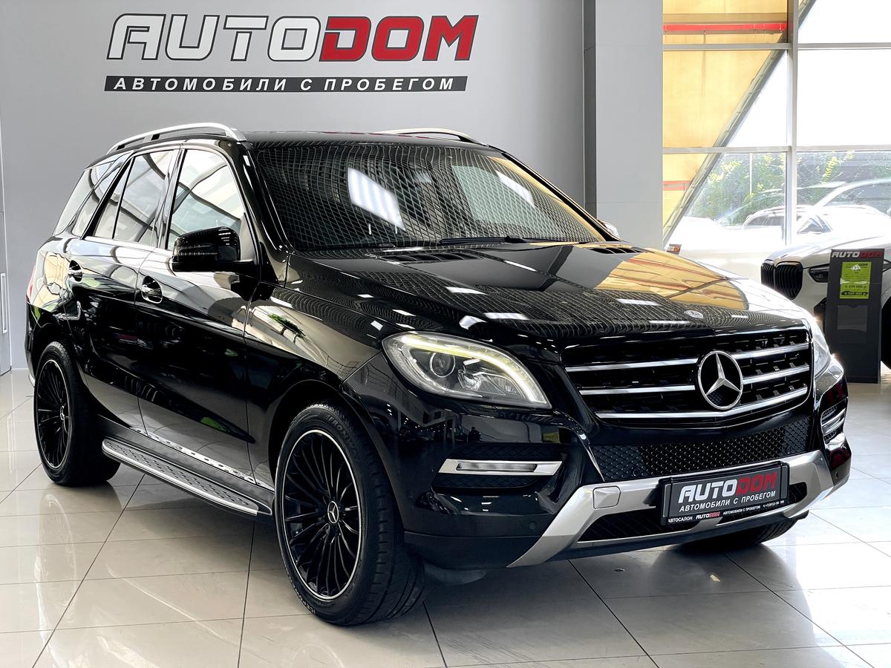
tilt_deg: -4.3
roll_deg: +1.5
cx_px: 446
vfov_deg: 28.0
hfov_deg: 36.8
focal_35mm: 52
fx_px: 1338
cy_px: 334
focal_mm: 6
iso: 100
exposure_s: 1/99
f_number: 2
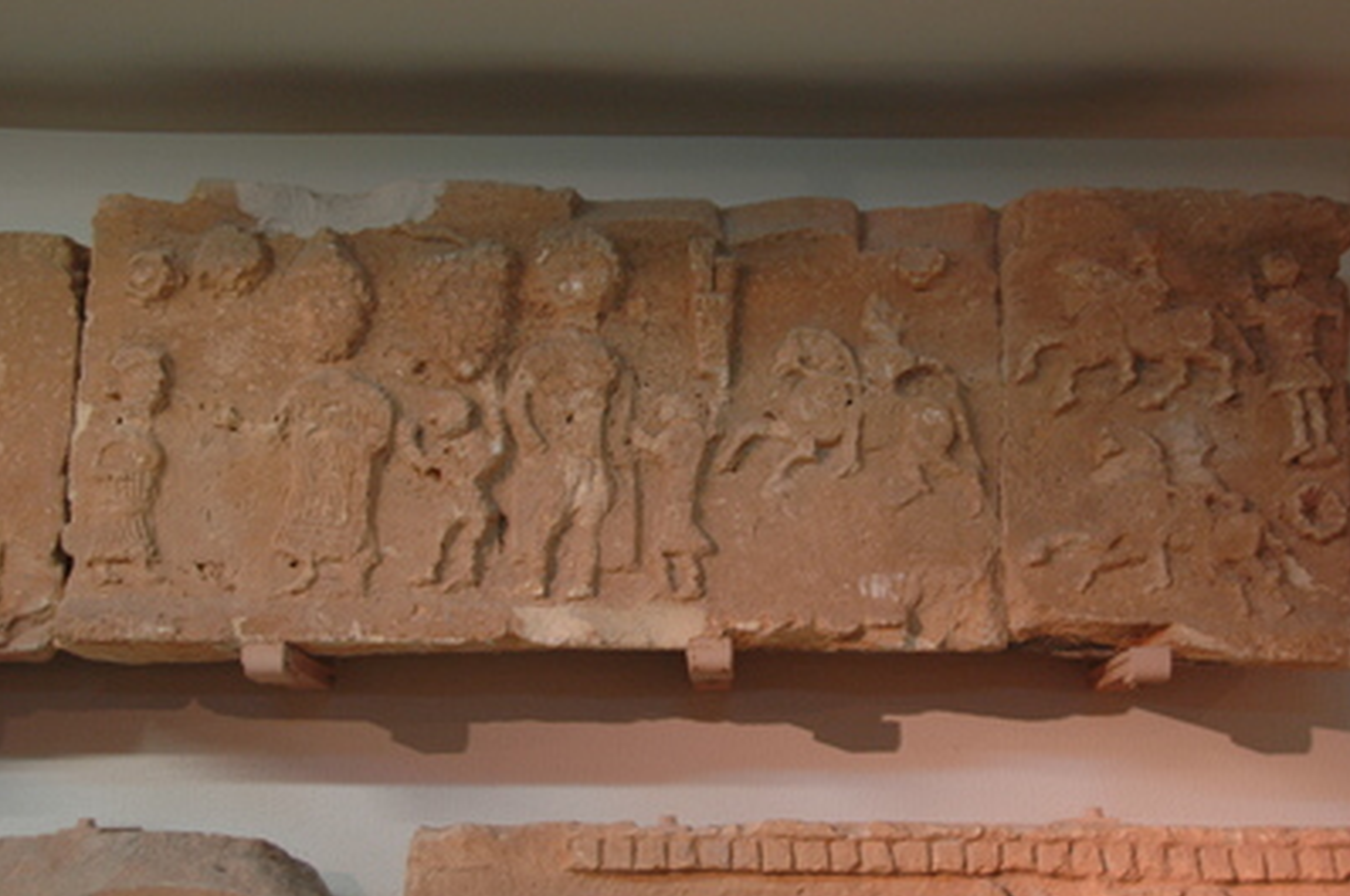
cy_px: 472
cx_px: 729
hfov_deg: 37.6
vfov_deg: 25.4
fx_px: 1984
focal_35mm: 53
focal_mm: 32
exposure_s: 1/15
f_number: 4.2
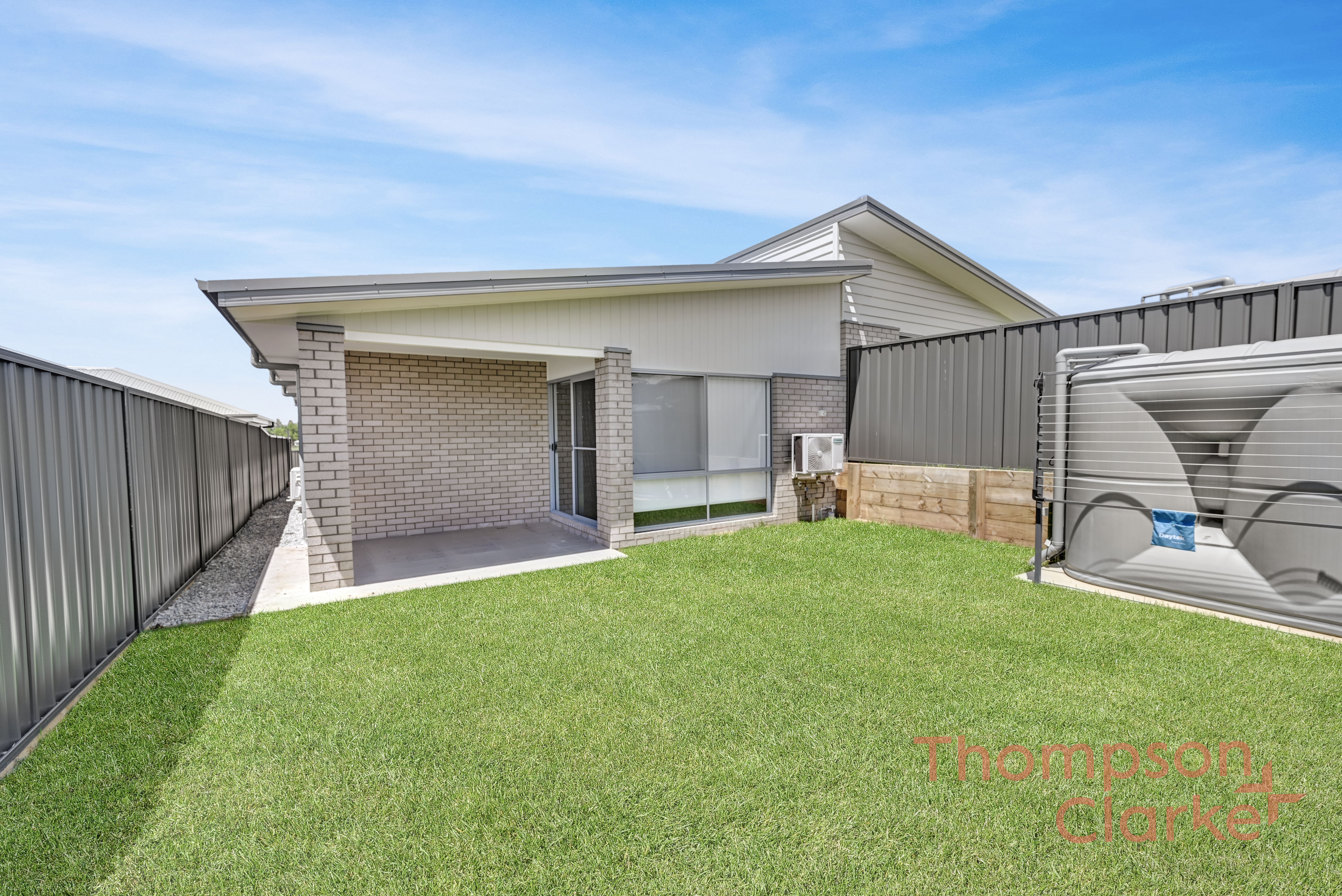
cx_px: 671
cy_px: 448
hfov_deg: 104.2
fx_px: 522
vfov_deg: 81.3
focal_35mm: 14
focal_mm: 14
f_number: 7.1
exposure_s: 1/80
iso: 100
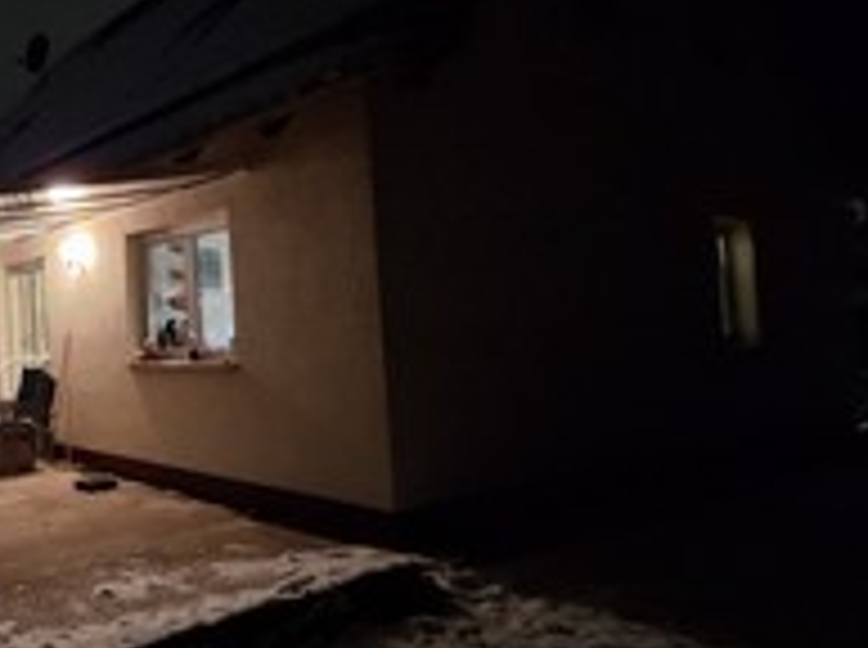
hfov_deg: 51.1
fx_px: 676
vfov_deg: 51.2
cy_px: 320
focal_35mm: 27
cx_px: -18
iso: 1250
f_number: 2.2
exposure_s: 1/7
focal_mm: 1.74
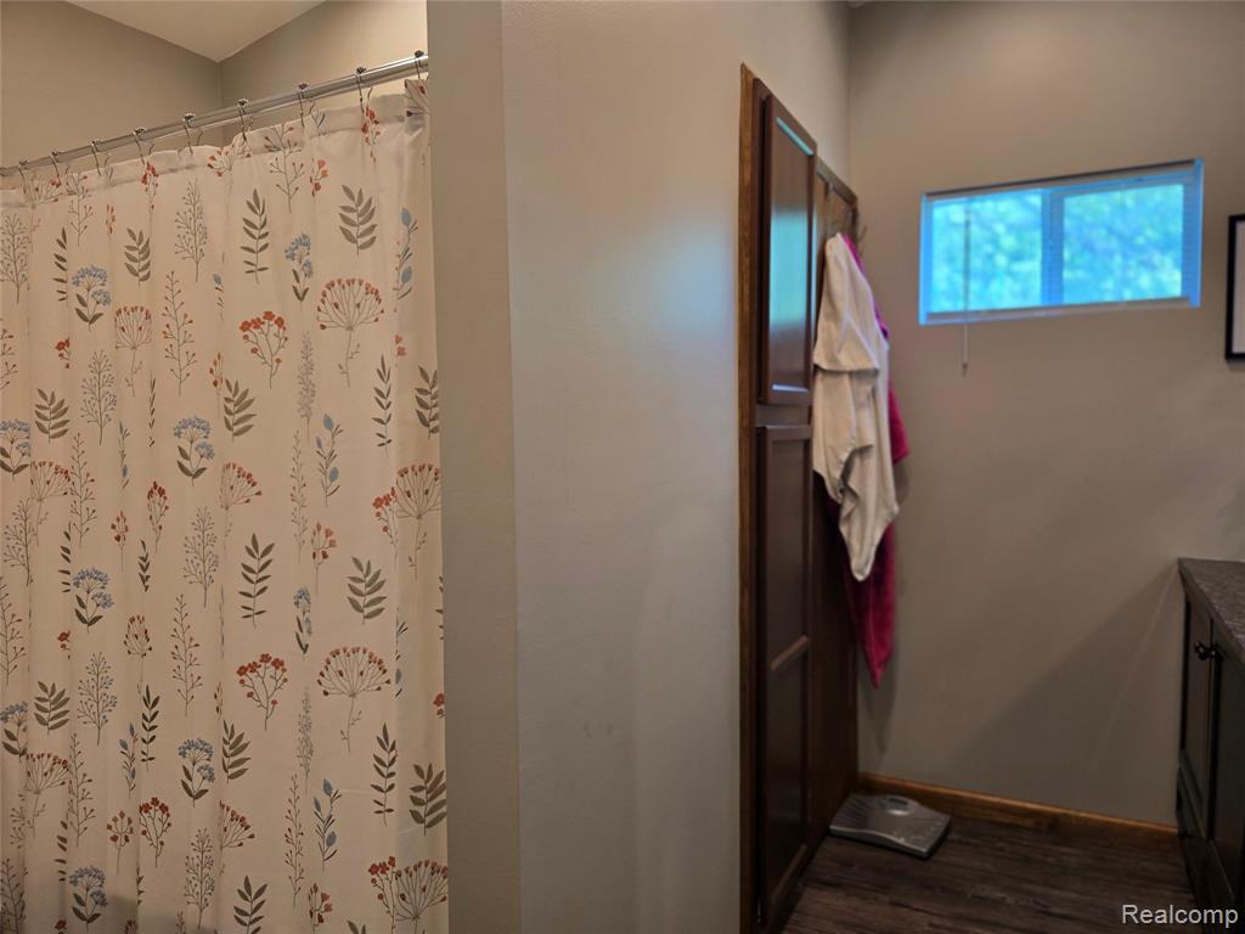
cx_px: 622
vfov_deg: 58.9
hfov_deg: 73.9
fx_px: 827
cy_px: 467
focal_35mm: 23
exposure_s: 1/120
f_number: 1.7
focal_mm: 6.3
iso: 100
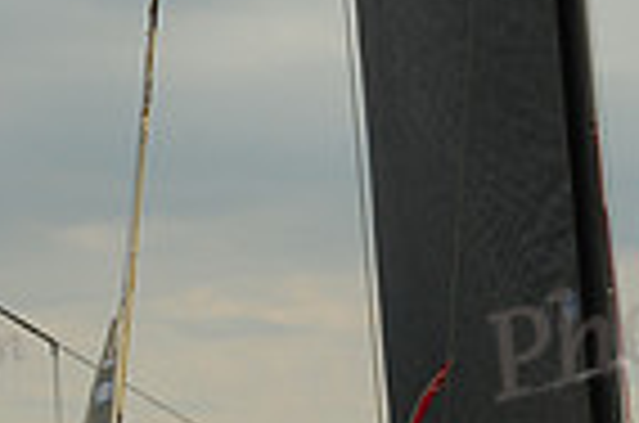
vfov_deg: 3.3
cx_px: 256
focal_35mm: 417
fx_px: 7385
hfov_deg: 5.0
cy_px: 580
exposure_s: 1/1250
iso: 320
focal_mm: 102
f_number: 9
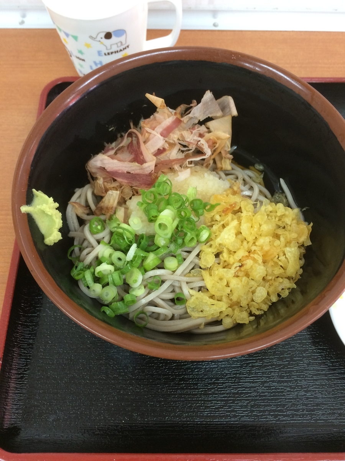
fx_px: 385
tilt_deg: -64.9
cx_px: 172
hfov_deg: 48.2
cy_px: 230
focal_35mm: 29
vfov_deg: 61.7
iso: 125
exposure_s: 1/30
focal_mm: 4.15
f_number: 2.2
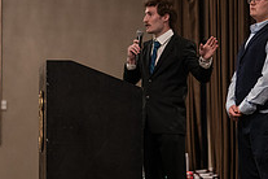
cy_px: 99
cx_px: 237
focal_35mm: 140
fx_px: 1042
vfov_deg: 9.8
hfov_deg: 14.5
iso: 2500
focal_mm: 50
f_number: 1.2
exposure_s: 1/320
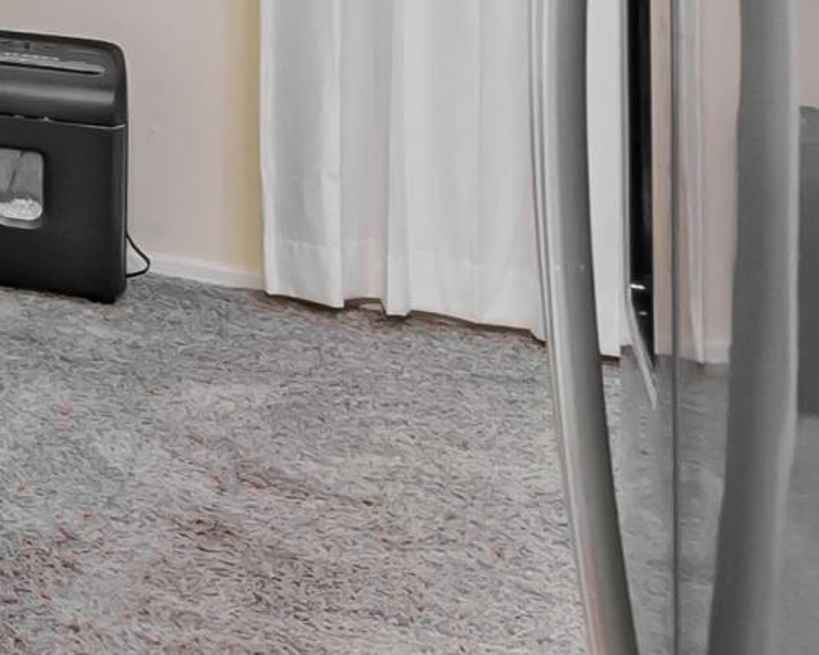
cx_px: -1133
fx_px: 1915
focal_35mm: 79
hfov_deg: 14.9
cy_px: -375
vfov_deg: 17.2
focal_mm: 10
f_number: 8
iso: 100
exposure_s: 1/2
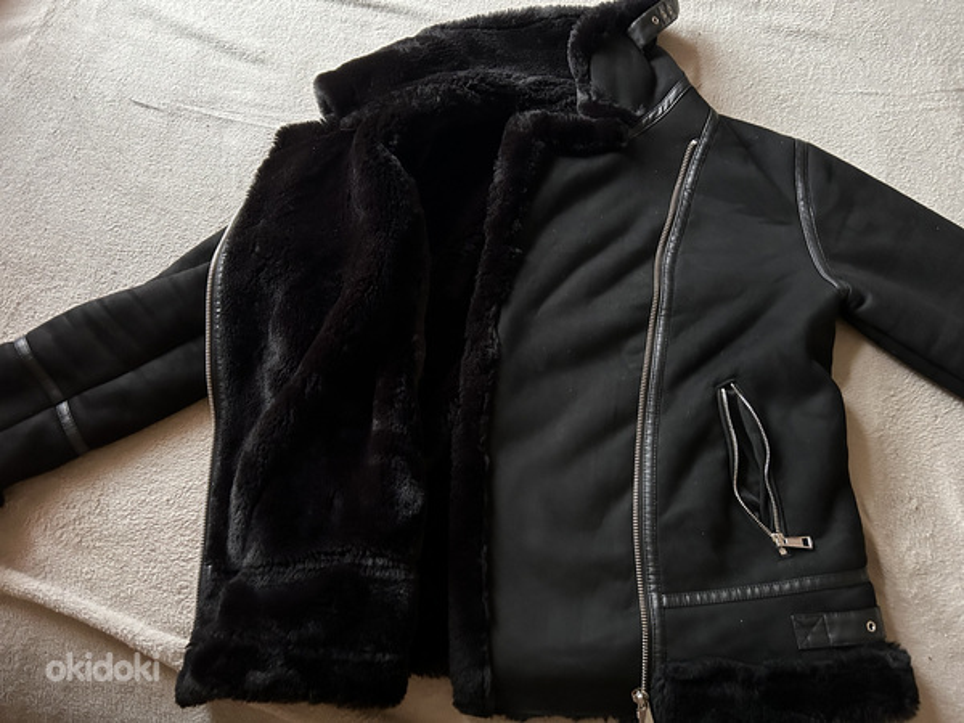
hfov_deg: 67.3
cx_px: 482
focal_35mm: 26
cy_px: 362
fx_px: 724
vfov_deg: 53.1
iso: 800
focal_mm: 5.7
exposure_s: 1/25
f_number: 1.5
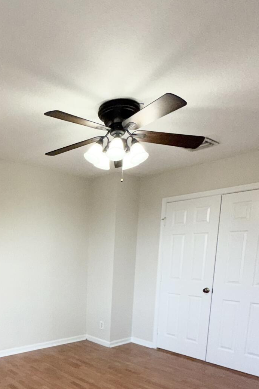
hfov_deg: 44.3
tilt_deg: -10.2
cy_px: 311
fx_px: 302
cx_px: 55
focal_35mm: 28
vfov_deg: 60.3
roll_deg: -0.9
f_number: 2.2
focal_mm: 2.22
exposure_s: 1/121
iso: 160
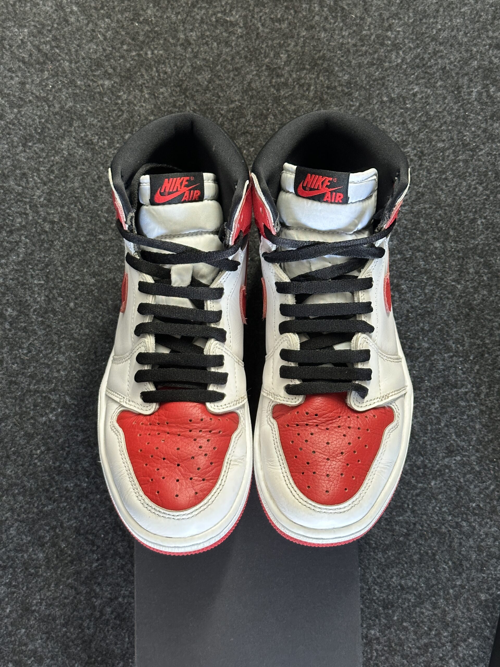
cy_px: 334
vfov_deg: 39.7
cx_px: 250
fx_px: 924
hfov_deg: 30.3
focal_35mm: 48
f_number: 1.78
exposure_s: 1/33
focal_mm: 6.86
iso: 250
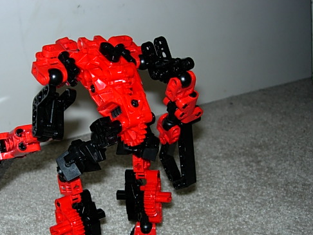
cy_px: 152
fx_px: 452
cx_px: 124
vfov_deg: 29.0
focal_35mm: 50
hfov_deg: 38.0
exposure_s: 1/64
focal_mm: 7.8
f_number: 2.8
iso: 79
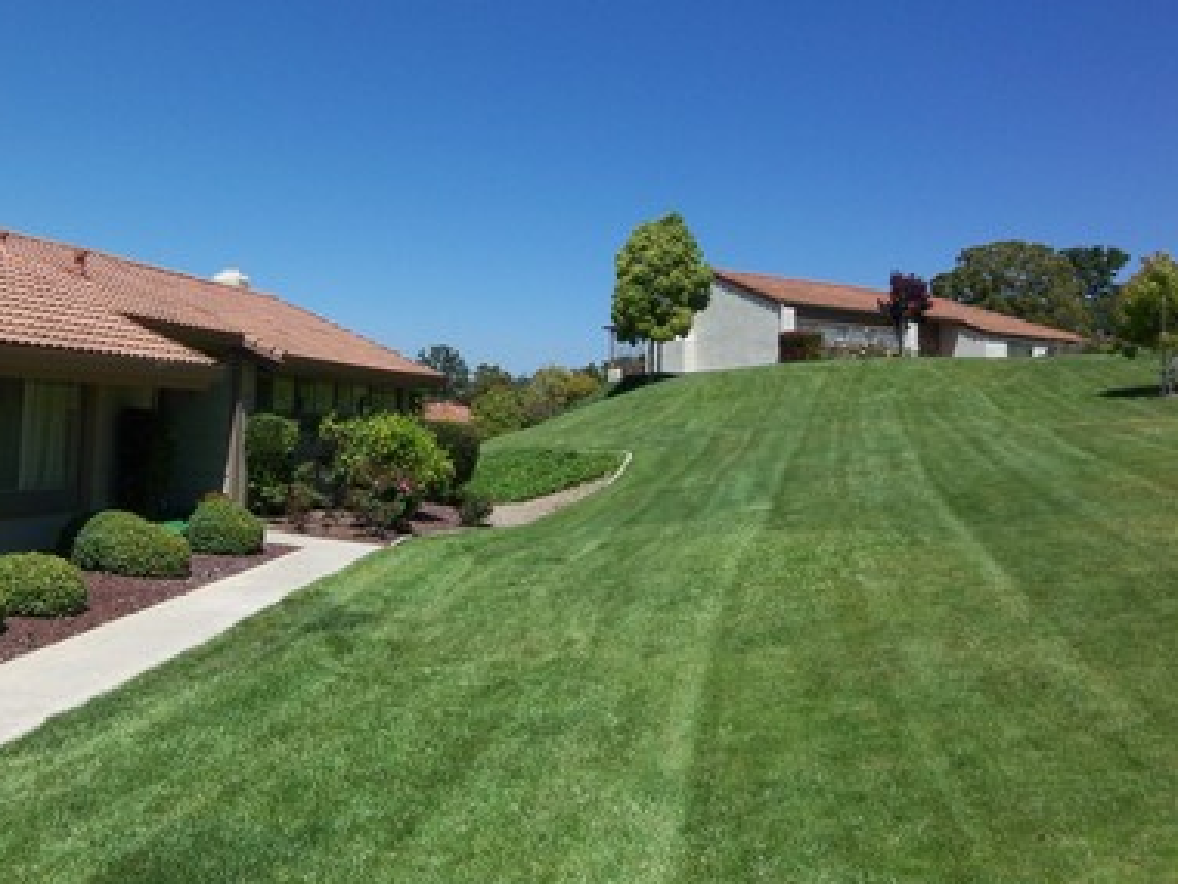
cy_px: 323
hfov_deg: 57.6
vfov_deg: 45.0
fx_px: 1055
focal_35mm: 31
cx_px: 437
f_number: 5.6
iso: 50
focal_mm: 3.8
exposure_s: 1/320
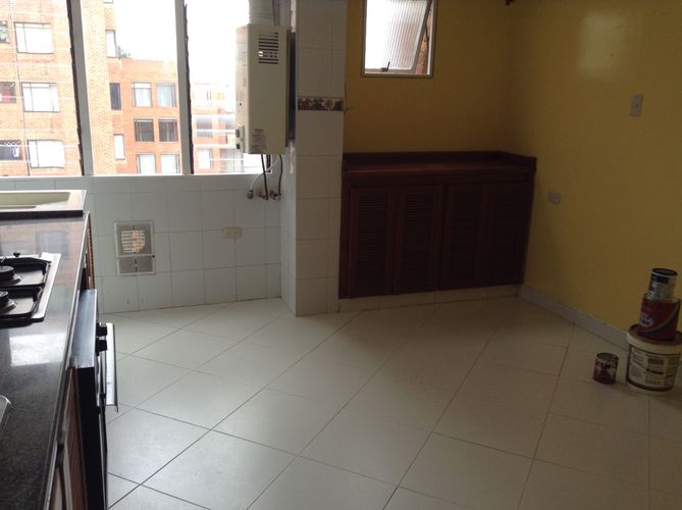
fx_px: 649
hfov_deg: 55.4
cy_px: 255
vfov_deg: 42.9
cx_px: 341
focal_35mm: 33
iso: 32
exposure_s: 1/120
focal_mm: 3.3
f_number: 2.4
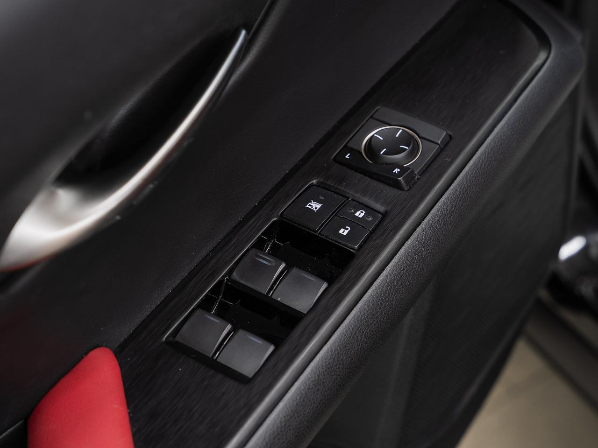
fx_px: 1562
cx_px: 348
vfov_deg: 16.3
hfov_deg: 21.7
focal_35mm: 90
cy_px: 180
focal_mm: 70
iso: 100
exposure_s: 1/2
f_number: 5.6
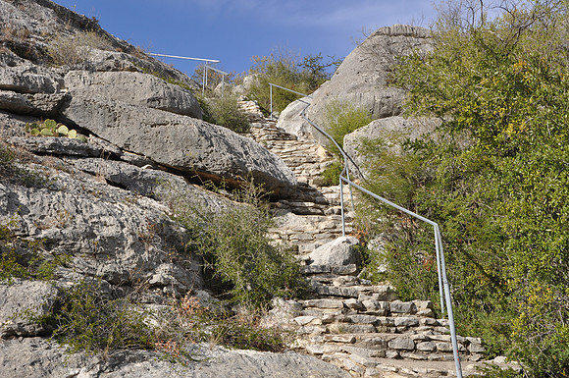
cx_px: 284
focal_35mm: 52
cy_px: 189
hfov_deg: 37.9
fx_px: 829
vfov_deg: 25.7
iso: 200
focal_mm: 35
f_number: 10
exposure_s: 1/100
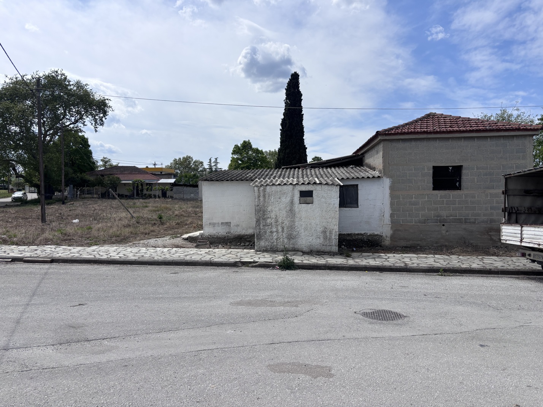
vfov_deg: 53.1
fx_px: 408
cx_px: 272
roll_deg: +0.5
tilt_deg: -1.5
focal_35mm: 26
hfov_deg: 67.3
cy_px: 204
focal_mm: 5.96
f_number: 1.6
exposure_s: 1/6711
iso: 50
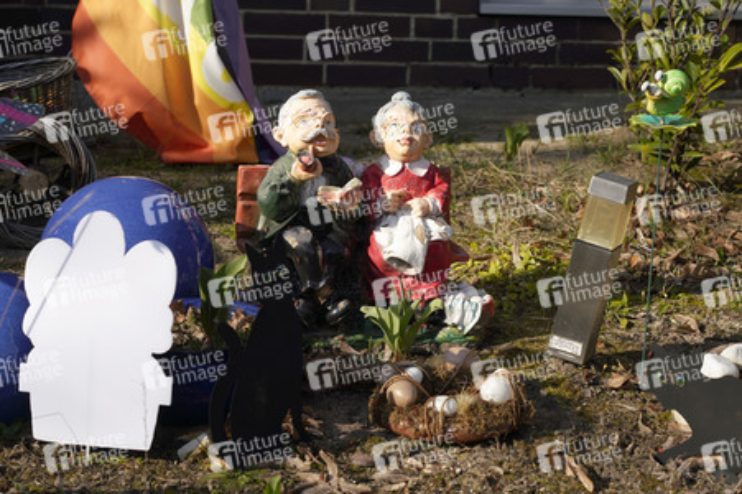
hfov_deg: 26.0
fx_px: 1606
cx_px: 371
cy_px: 247
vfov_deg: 17.5
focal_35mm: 78
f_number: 8
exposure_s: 1/320
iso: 160
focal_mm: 78
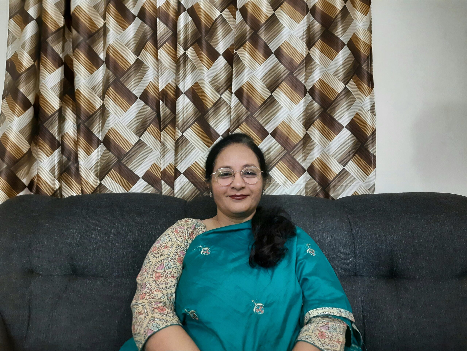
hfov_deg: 71.6
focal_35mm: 24
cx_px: 234
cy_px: 176
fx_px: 324
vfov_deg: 56.8
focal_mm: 5.23
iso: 1000
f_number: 1.8
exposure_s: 1/20
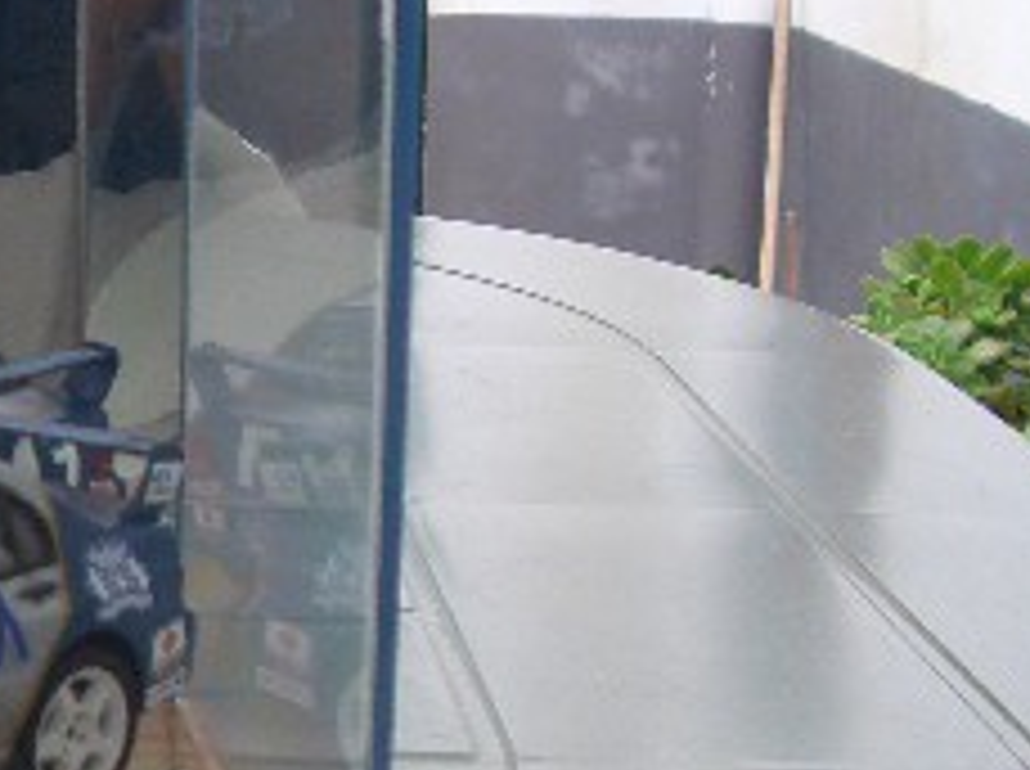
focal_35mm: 98
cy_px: 414
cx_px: -346
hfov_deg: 18.5
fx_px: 2911
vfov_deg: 15.0
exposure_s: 1/125
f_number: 2.6
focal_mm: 5.8
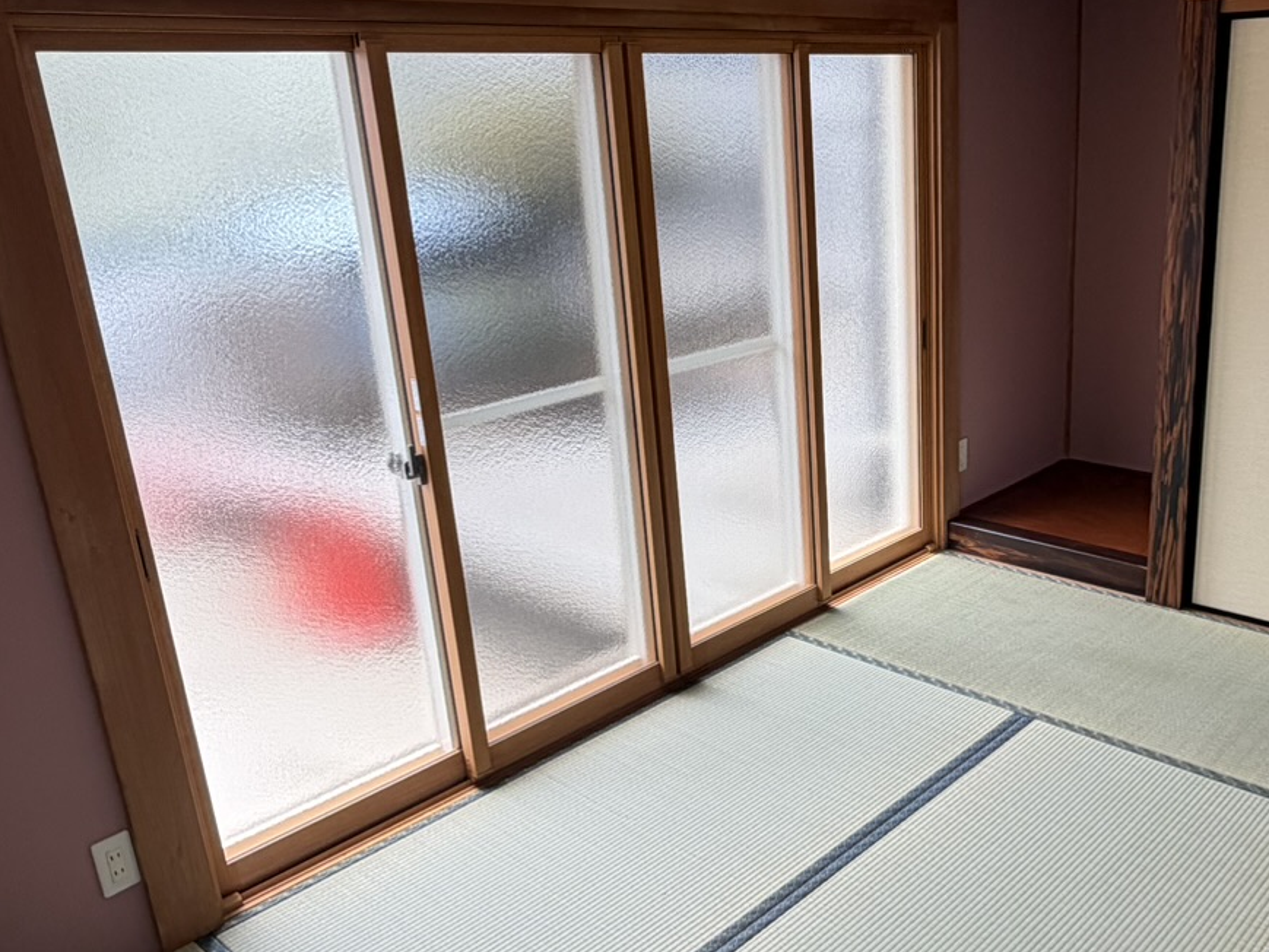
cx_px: 828
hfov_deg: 54.4
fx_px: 1210
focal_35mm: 33
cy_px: 496
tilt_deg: -17.6
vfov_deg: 42.9
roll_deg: +2.4
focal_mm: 2.22
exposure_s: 1/185
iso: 40
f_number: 2.2
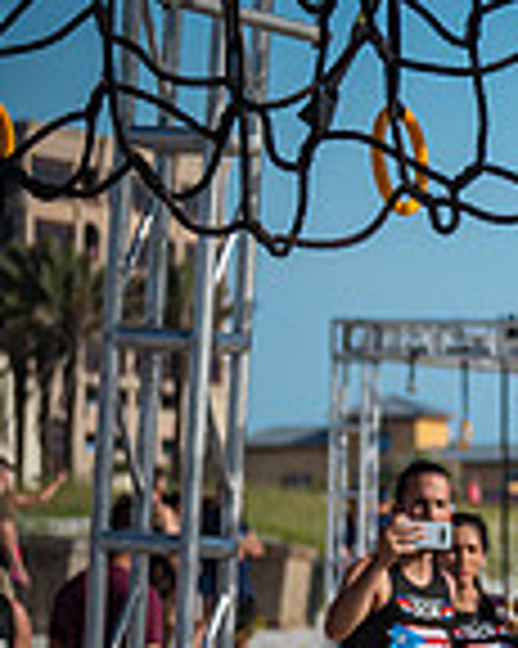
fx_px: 5065
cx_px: 1275
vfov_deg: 7.3
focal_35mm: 264
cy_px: 439
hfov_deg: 5.6
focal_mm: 70
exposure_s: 1/4000
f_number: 2.8
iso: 320
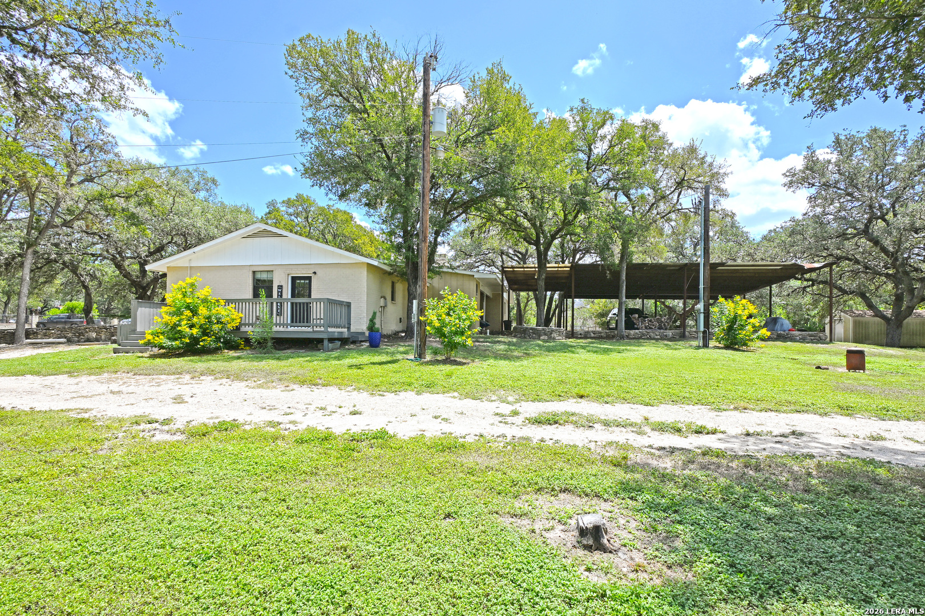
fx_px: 462
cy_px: 308
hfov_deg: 90.0
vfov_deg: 67.4
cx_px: 462
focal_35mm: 18
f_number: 7.1
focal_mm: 12
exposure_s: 1/200
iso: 64
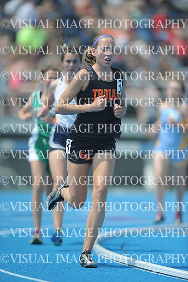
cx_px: 94
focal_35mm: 400
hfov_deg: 3.4
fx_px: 3137
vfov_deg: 5.2
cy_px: 141
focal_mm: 400
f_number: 3.5
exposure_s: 1/3200
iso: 200
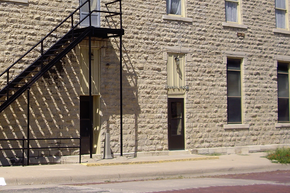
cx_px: 56
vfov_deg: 15.2
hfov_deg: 22.5
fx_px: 717
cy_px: 29
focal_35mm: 89
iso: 64
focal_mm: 7.9
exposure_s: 1/160
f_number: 8
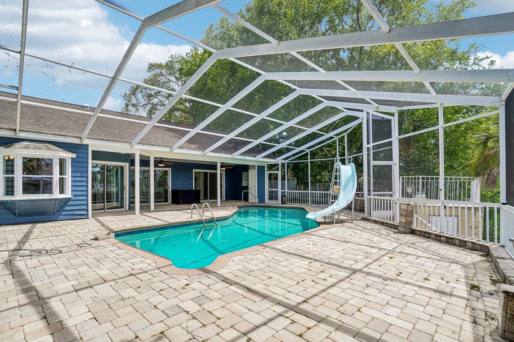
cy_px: 188
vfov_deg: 70.3
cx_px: 252
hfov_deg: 93.3
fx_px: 243
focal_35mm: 17
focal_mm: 10
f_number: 8
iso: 100
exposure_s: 1/90
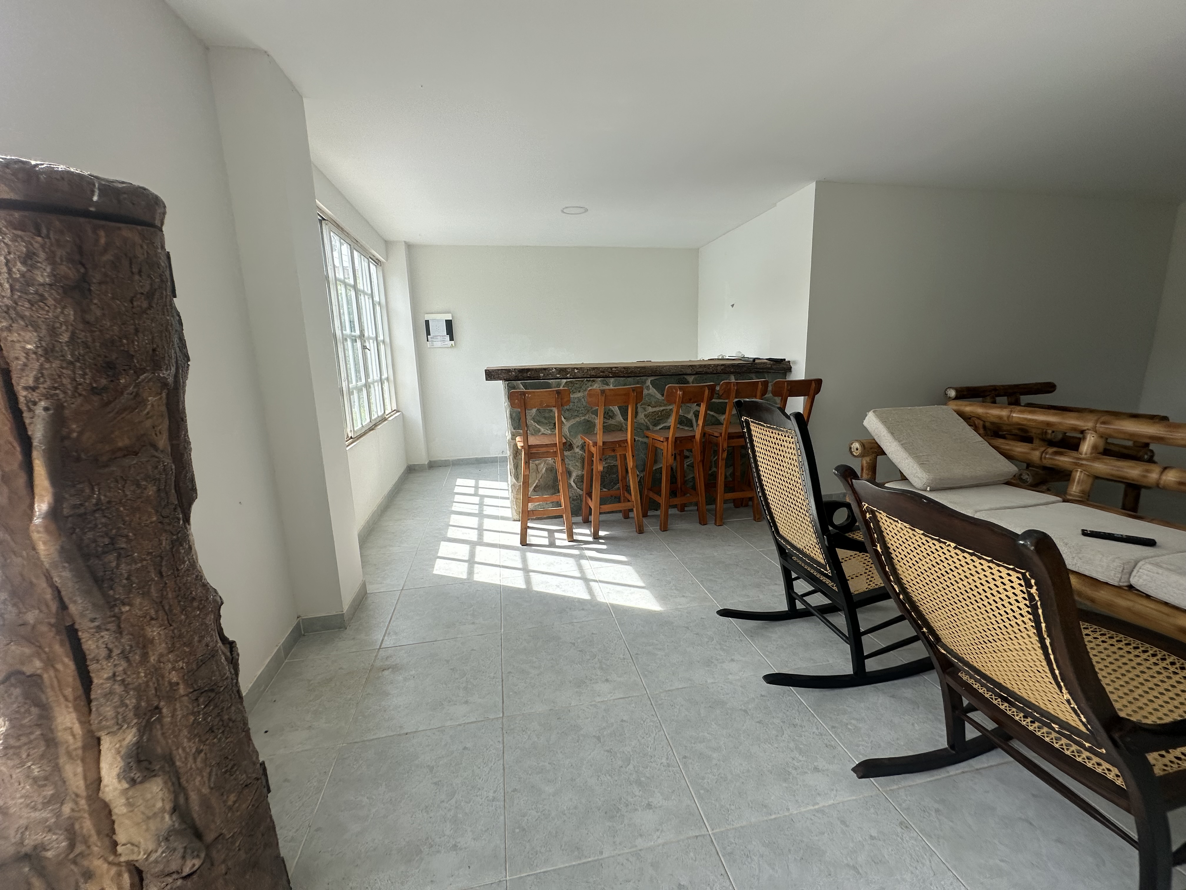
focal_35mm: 14
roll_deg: +1.1
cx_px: 593
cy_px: 445
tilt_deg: -7.9
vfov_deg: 85.7
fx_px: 480
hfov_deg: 102.1
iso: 40
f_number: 2.2
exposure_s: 1/493
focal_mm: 2.22
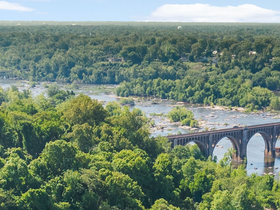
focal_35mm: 92
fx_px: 744
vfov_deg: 14.2
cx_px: 205
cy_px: 380
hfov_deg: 21.2
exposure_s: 1/8000
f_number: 1.8
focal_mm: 8.67
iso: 250
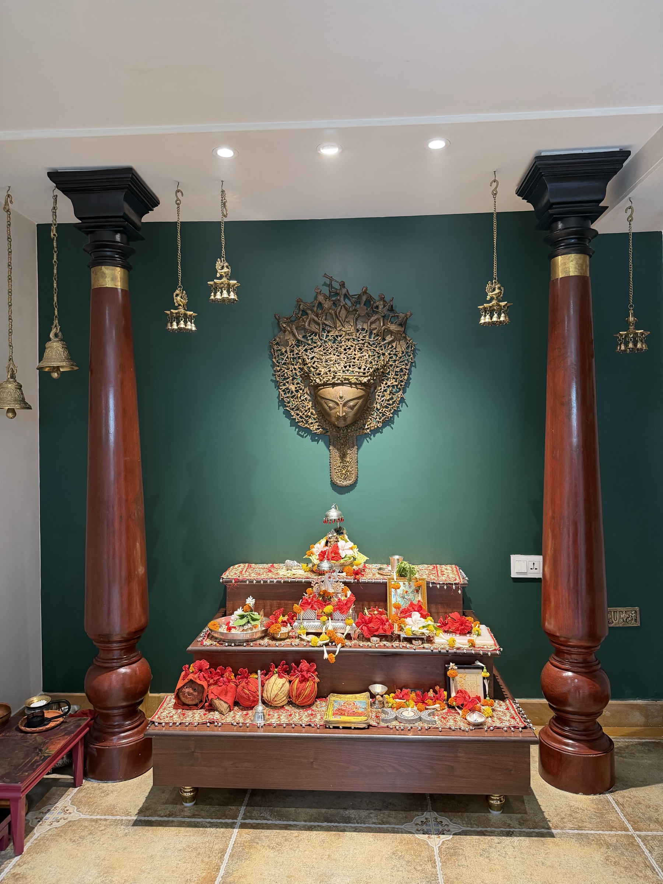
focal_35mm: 24
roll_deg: -0.3
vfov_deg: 71.6
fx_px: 613
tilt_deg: -0.7
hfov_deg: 56.8
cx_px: 332
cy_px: 442
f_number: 1.78
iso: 250
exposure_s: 1/50
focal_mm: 6.76
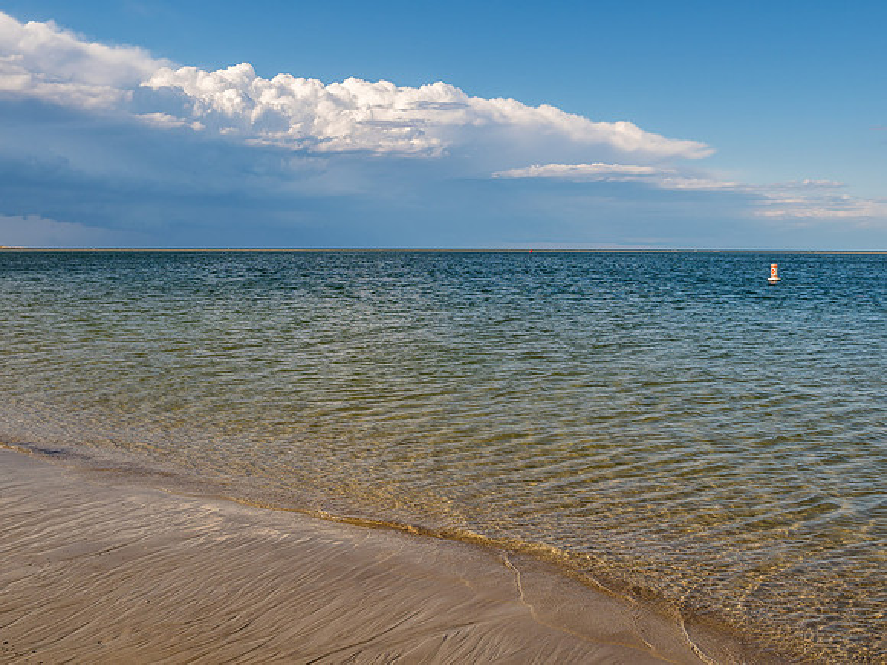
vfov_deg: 43.5
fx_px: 833
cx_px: 444
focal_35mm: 33
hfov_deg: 56.0
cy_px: 332
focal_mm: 16
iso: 100
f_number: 7.1
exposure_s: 1/320
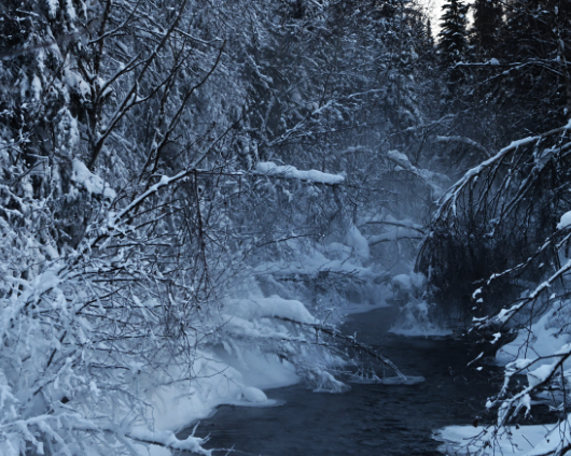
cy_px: 190
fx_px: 1436
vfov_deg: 18.1
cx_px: 322
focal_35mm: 85
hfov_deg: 22.5
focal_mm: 48
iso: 500
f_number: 5.6
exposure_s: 1/125
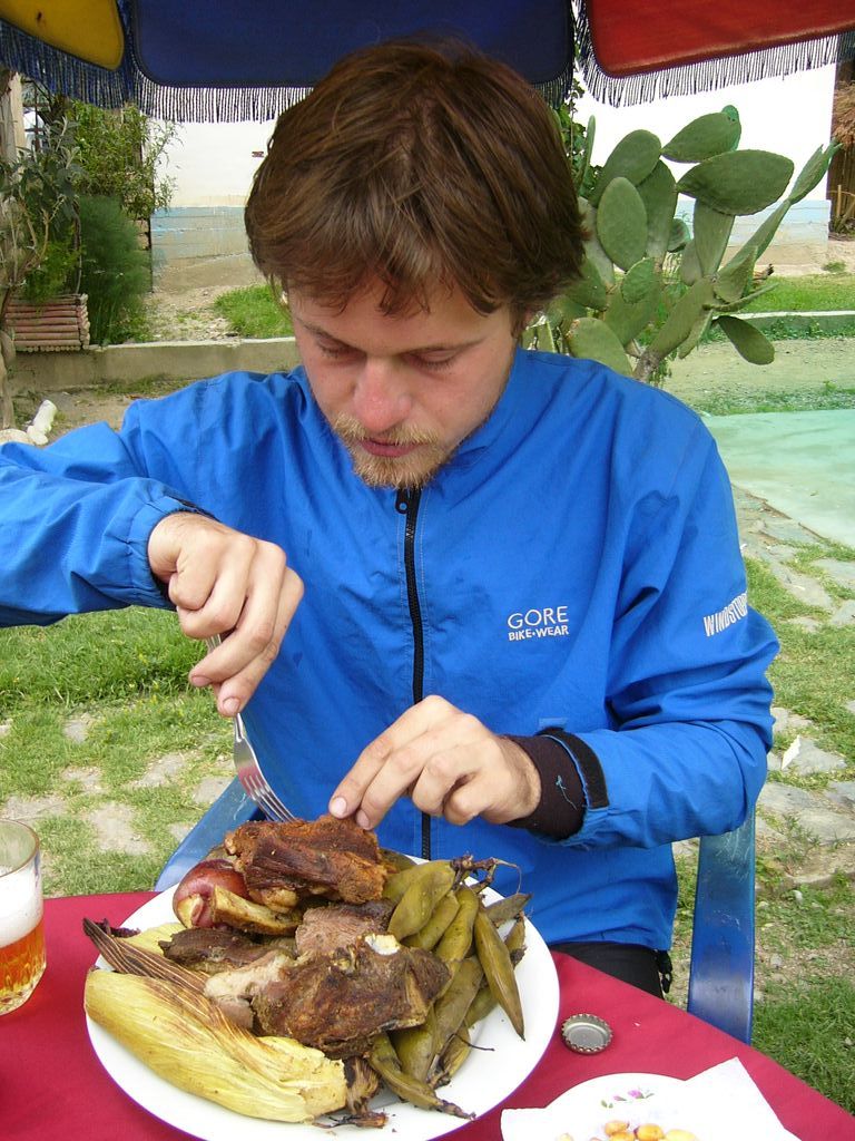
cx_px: 428
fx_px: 1153
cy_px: 570
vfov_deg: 52.6
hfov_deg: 40.7
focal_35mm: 35
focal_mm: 5.8
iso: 50
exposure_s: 1/100
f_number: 2.8
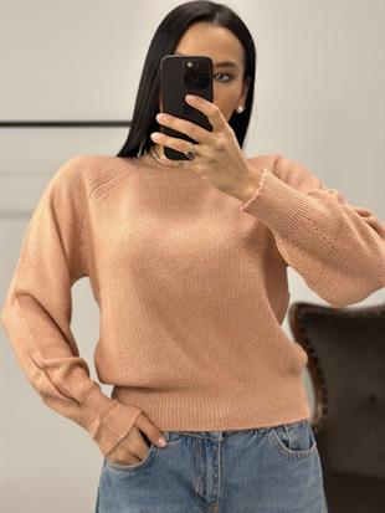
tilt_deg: -27.3
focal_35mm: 48
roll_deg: +0.7
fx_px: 711
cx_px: 192
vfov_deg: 39.6
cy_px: 256
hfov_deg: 30.3
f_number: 1.78
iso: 200
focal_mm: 6.86
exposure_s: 1/100
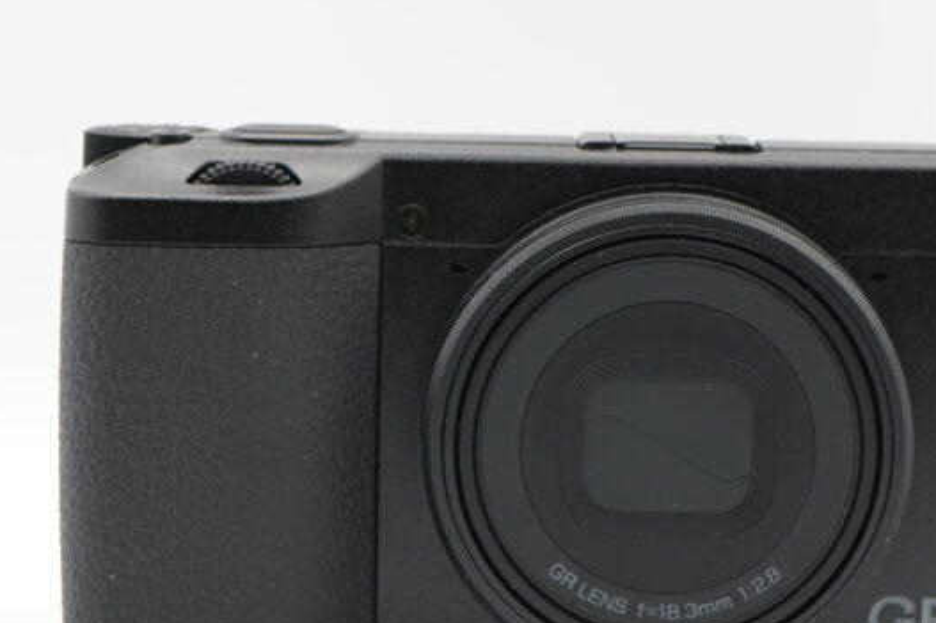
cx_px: 531
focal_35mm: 136
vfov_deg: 10.1
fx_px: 3535
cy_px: 358
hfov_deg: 15.1
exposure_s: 1/125
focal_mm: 70
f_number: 10
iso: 3200
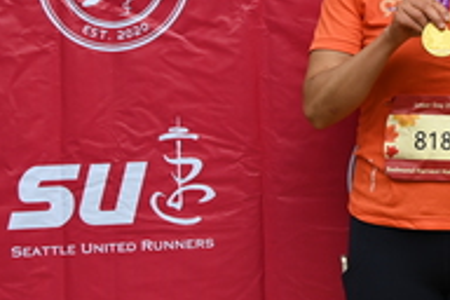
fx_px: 1937
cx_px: 612
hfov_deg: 12.8
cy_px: -20
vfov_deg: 8.8
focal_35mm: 155
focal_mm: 54
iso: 100
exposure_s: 1/250
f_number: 5.6
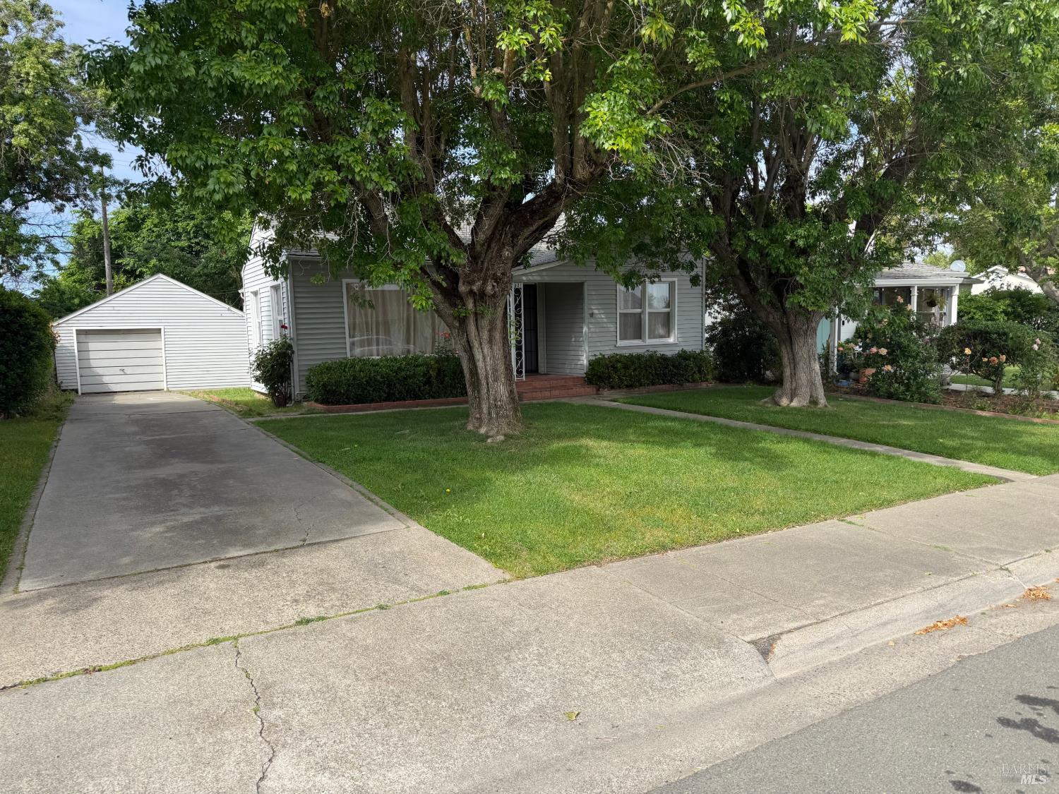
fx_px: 734
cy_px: 397
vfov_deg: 56.8
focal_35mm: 24
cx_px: 530
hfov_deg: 71.6
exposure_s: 1/2169
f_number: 1.78
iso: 80
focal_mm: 6.76
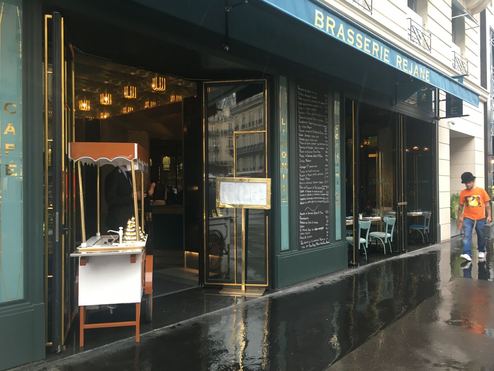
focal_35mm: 29
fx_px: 414
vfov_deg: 48.2
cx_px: 247
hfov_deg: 61.7
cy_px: 186
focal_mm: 4.15
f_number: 2.2
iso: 80
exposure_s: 1/33
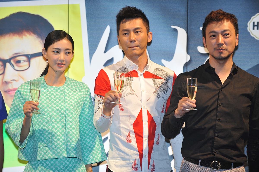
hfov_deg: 10.8
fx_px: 1366
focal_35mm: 190
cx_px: 130
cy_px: 86
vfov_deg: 7.2
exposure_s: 1/250
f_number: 4
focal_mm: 190
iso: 1000
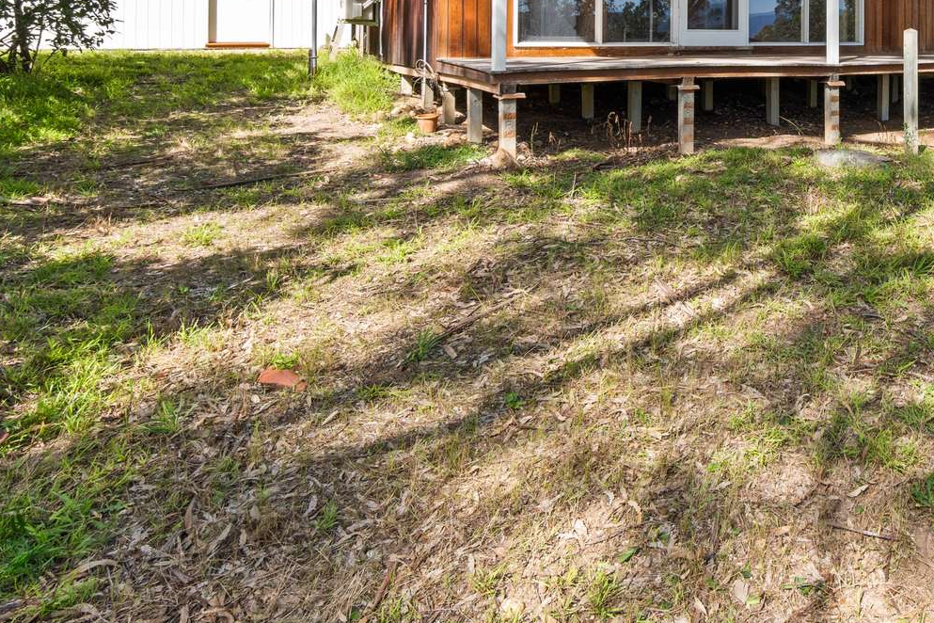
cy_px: 31
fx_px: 752
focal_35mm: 29
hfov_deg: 58.4
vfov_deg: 40.5
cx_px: 758
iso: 100
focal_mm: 10
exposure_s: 1/20
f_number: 8
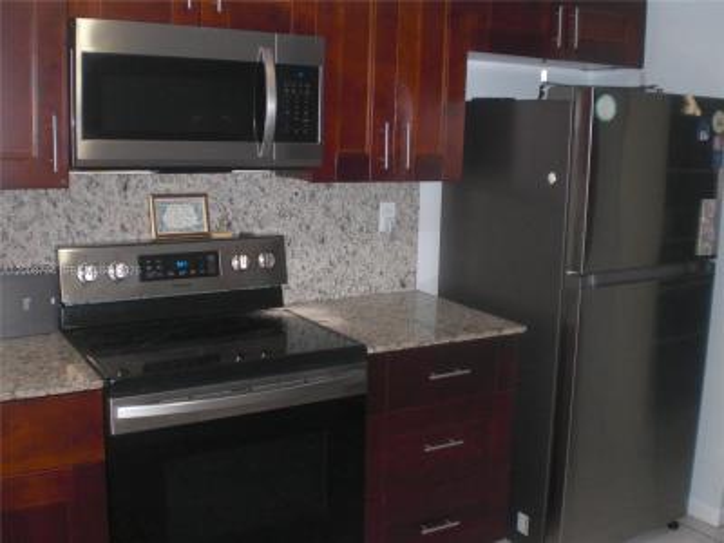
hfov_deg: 49.0
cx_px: 362
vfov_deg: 37.7
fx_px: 795
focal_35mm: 38
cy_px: 272
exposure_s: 1/60
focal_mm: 6.3
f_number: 3.1
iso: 200
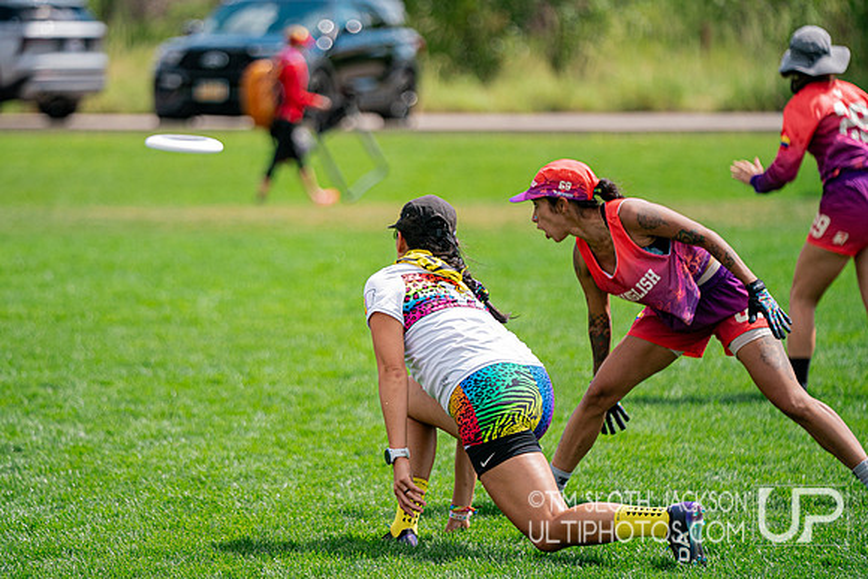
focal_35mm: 227
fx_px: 5475
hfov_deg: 9.1
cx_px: 356
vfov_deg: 6.1
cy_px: 254
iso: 400
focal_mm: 192
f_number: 2.8
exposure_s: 1/5000
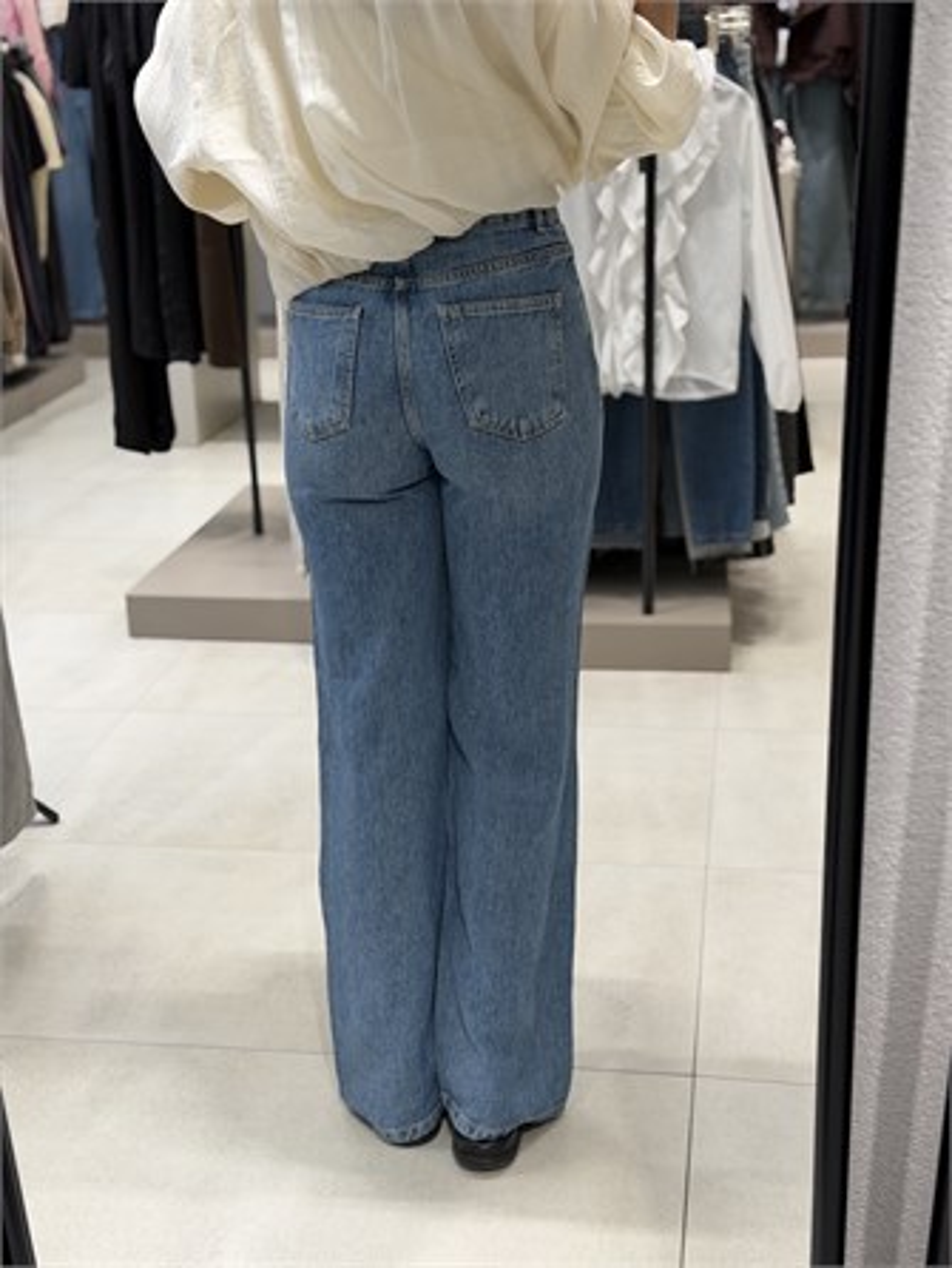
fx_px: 1758
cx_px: 476
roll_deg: +3.3
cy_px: 634
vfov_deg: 39.6
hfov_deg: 30.3
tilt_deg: -33.9
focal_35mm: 48
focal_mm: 6.76
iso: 50
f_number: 1.78
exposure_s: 1/121
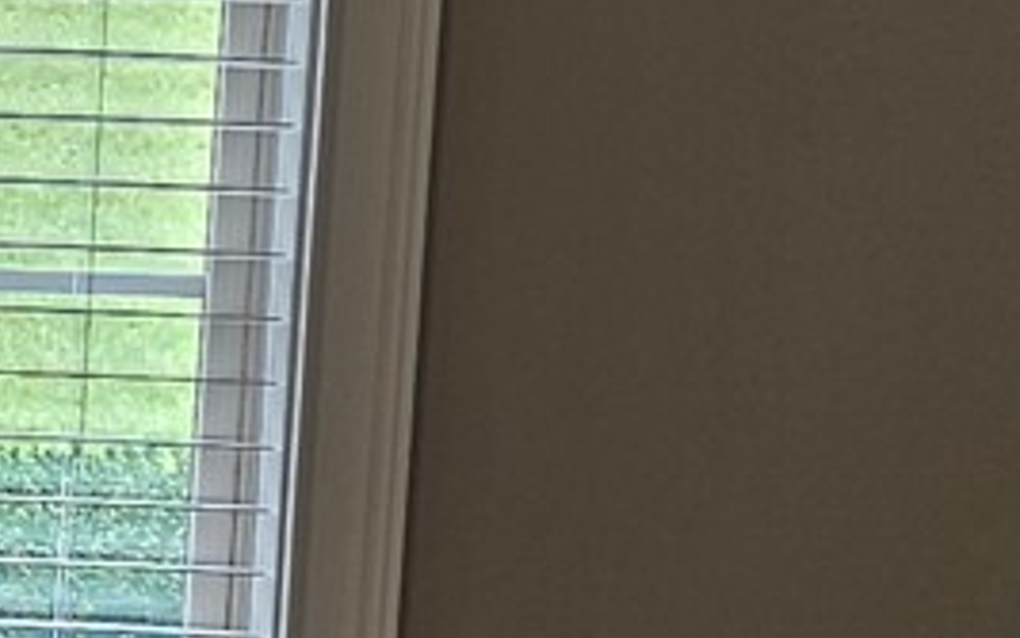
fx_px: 5199
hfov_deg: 10.1
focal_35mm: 187
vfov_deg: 7.0
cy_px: 107
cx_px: -1196
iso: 25
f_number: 1.7
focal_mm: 6.3
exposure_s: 1/120
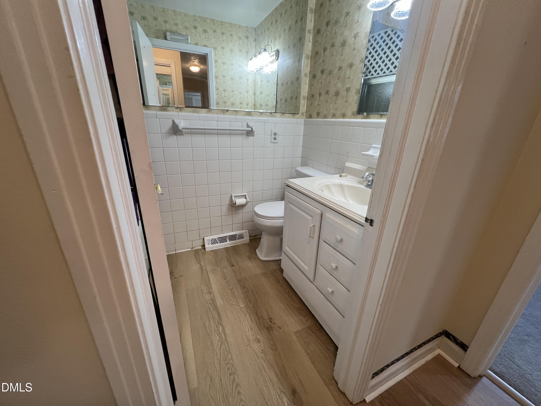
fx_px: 203
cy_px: 203
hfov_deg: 106.2
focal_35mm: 13
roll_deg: -2.6
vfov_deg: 89.9
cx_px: 270
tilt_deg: -20.6
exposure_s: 1/120
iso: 160
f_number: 1.8
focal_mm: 1.57
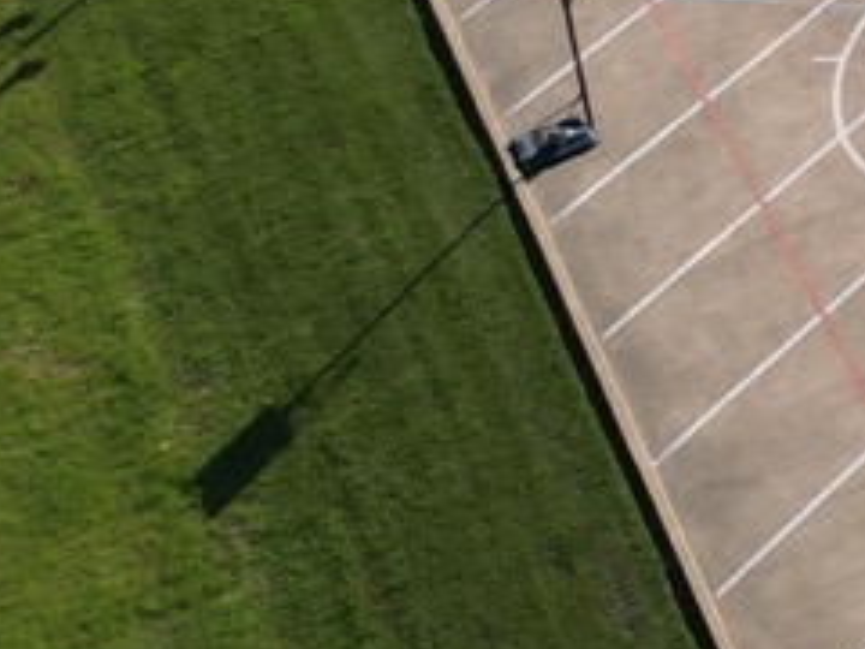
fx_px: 3998
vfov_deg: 8.1
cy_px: -1237
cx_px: 2422
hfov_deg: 9.9
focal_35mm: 160
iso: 130
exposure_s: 1/3200
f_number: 1.7
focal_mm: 6.72
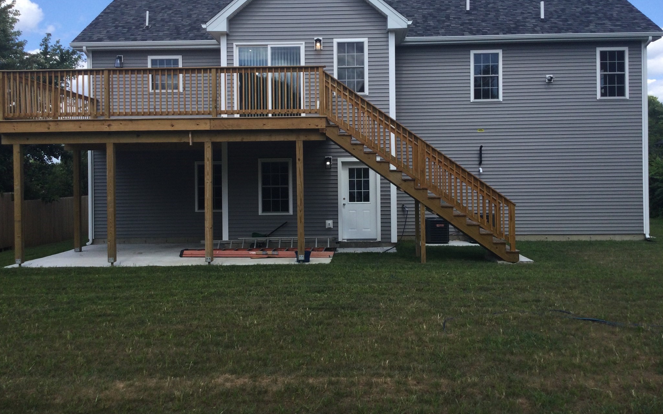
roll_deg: -1.4
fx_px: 596
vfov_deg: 38.2
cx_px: 332
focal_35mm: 33
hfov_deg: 58.1
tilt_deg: -1.0
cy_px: 174
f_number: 2.4
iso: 25
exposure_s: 1/691
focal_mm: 3.3
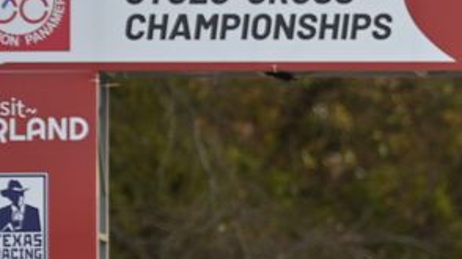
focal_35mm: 616
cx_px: 943
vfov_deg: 2.0
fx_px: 7542
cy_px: 459
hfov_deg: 3.5
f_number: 2.8
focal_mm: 135
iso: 200
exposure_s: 1/800
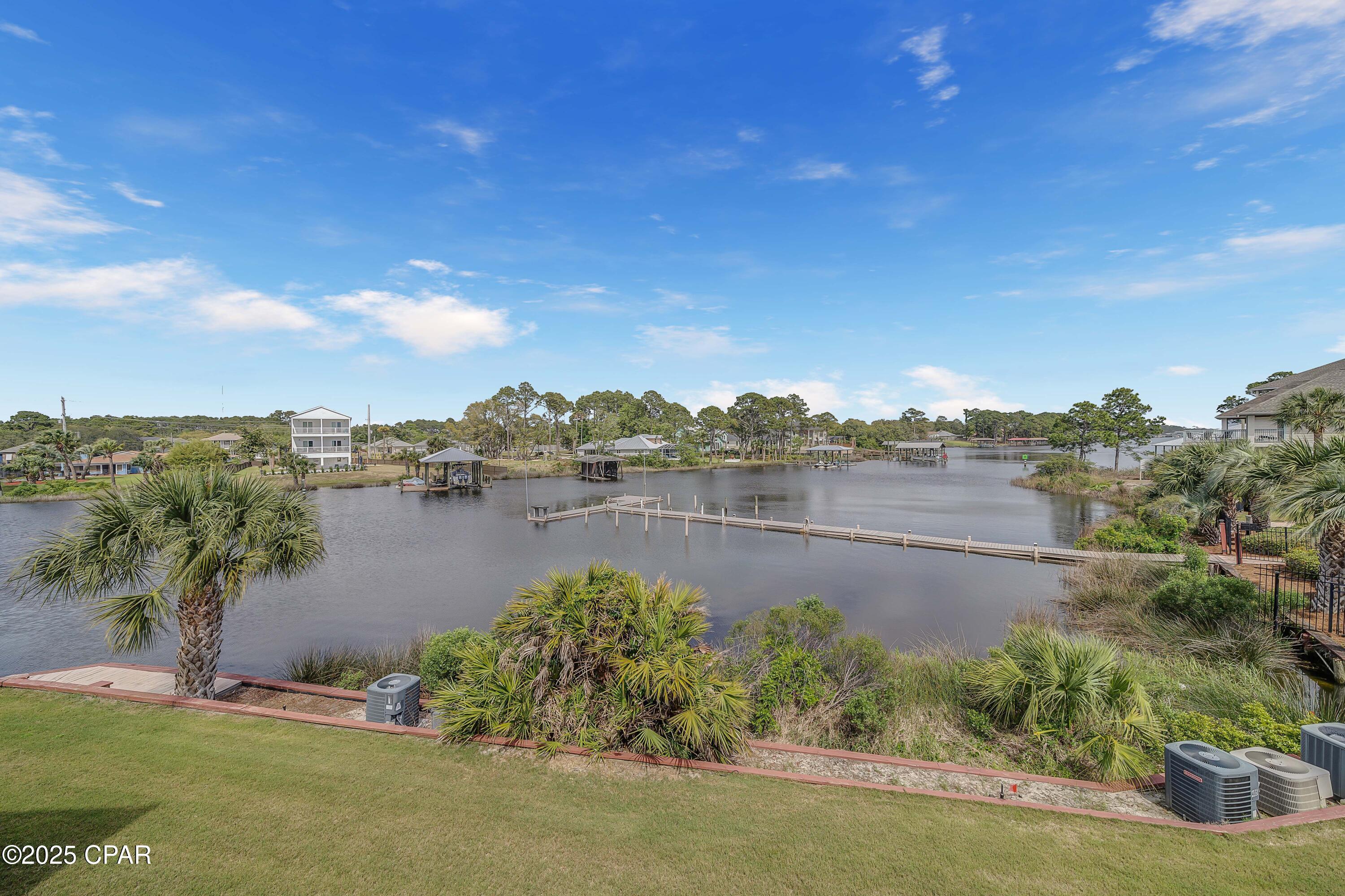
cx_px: 672
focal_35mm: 13
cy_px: 448
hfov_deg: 108.3
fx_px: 486
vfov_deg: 85.4
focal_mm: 13
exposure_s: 1/1000
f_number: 5.6
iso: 100
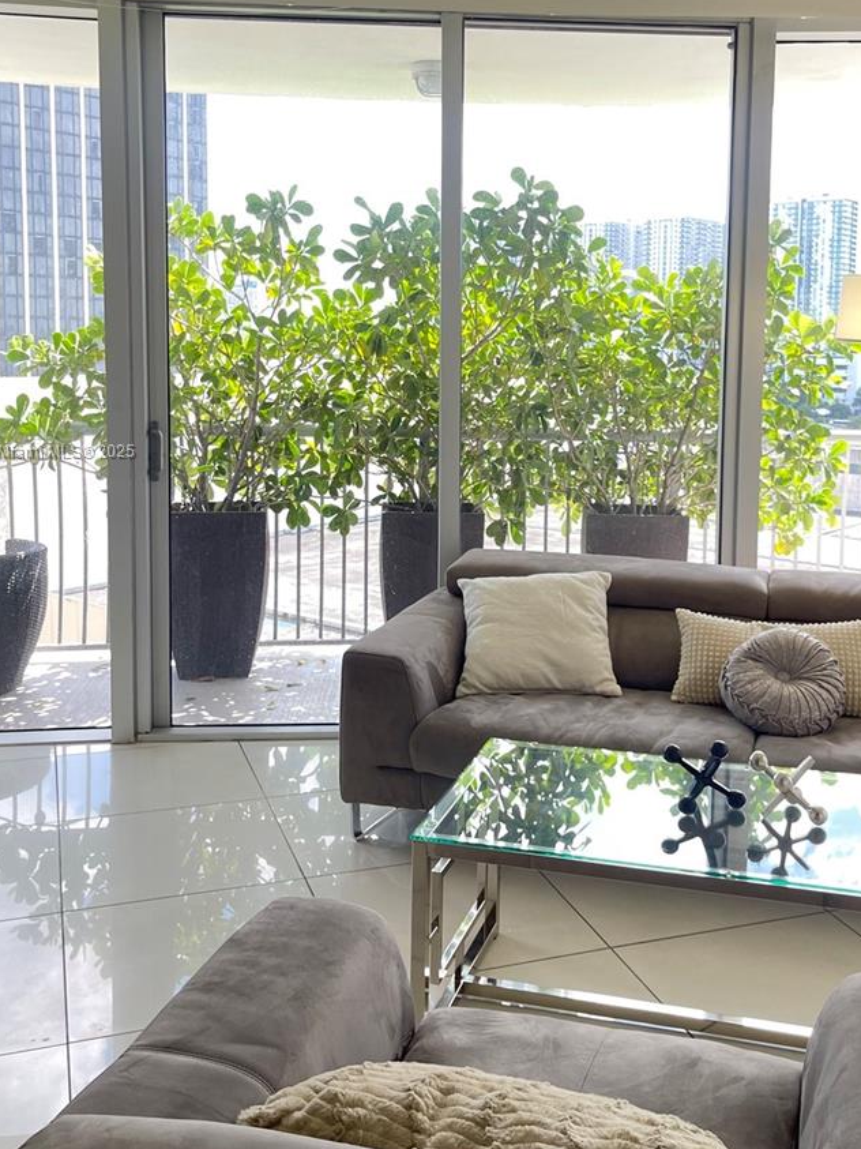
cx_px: 499
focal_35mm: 37
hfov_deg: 38.6
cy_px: 453
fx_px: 1227
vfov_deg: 49.8
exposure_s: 1/120
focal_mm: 5.1
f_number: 1.6
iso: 64
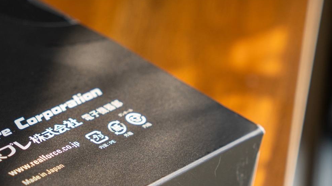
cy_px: 91
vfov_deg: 7.6
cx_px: 104
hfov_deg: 13.4
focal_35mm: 160
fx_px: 1408
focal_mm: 50
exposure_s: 1/200
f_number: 3.5
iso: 125
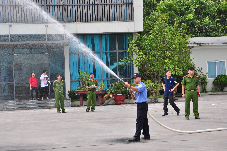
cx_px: 114
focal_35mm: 93
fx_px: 586
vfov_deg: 14.7
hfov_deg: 21.9
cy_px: 76
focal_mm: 62
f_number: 9
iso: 320
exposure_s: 1/320
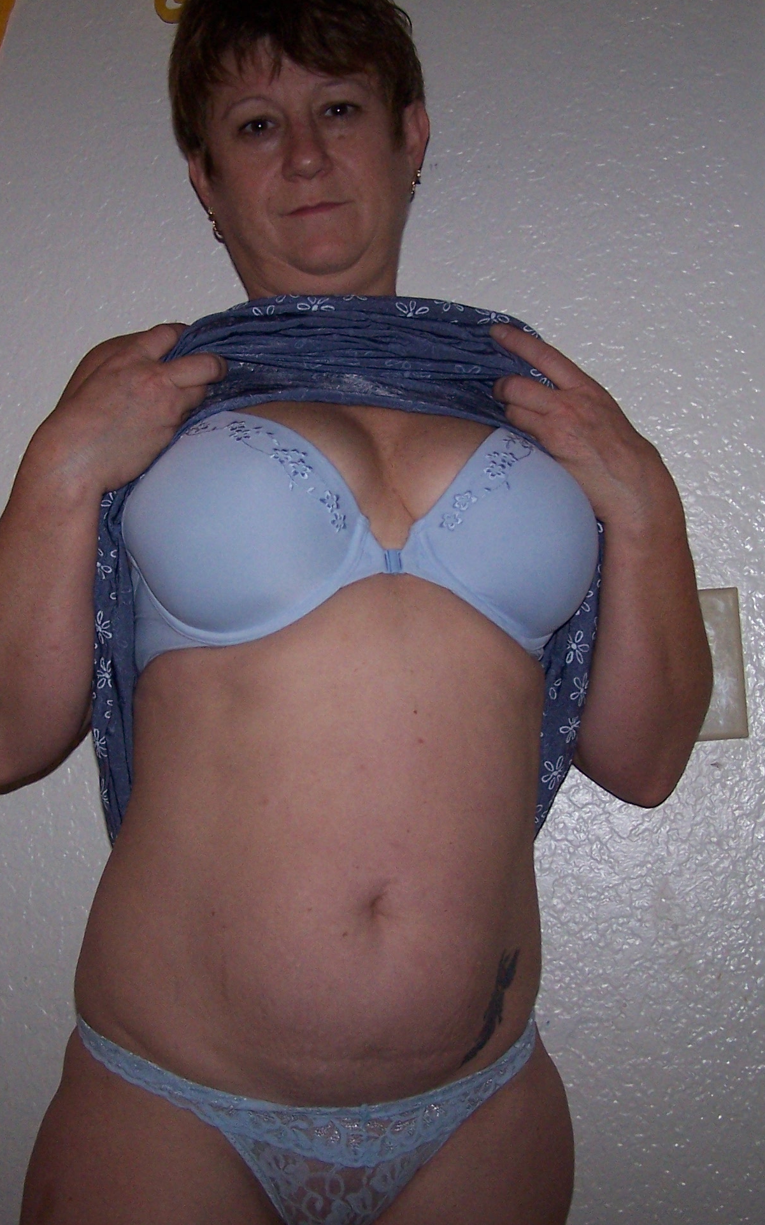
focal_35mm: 54
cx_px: 349
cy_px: 611
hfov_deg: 24.0
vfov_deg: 37.5
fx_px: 1802
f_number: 2.8
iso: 140
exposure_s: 1/60
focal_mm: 6.3
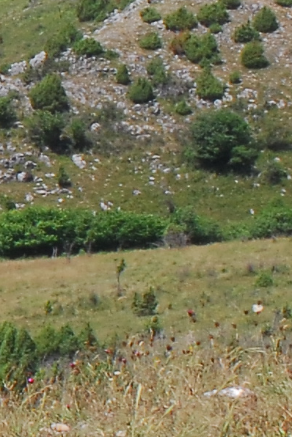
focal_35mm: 263
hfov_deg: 4.5
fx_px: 3199
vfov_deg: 7.8
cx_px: -1105
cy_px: 221
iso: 400
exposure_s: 1/250
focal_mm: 27
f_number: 11
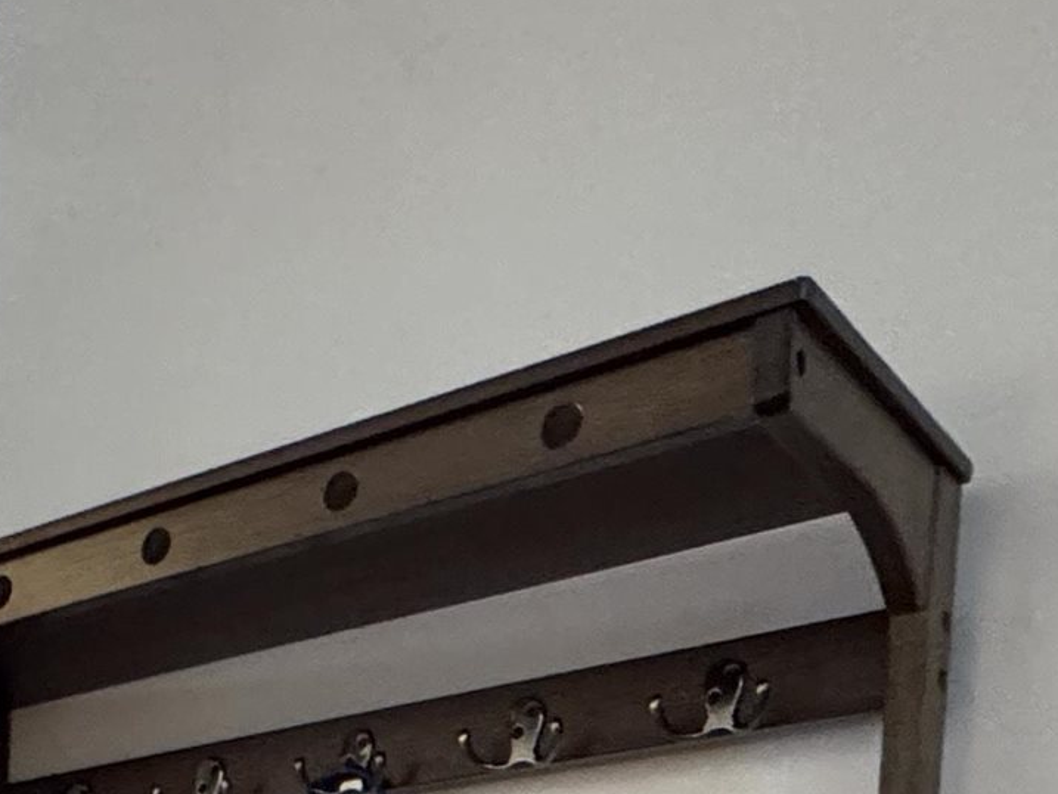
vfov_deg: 19.3
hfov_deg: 28.9
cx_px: -128
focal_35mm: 60
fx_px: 1834
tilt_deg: -5.1
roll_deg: -0.7
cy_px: 1373
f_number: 2.2
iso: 640
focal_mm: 2.22
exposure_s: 1/60
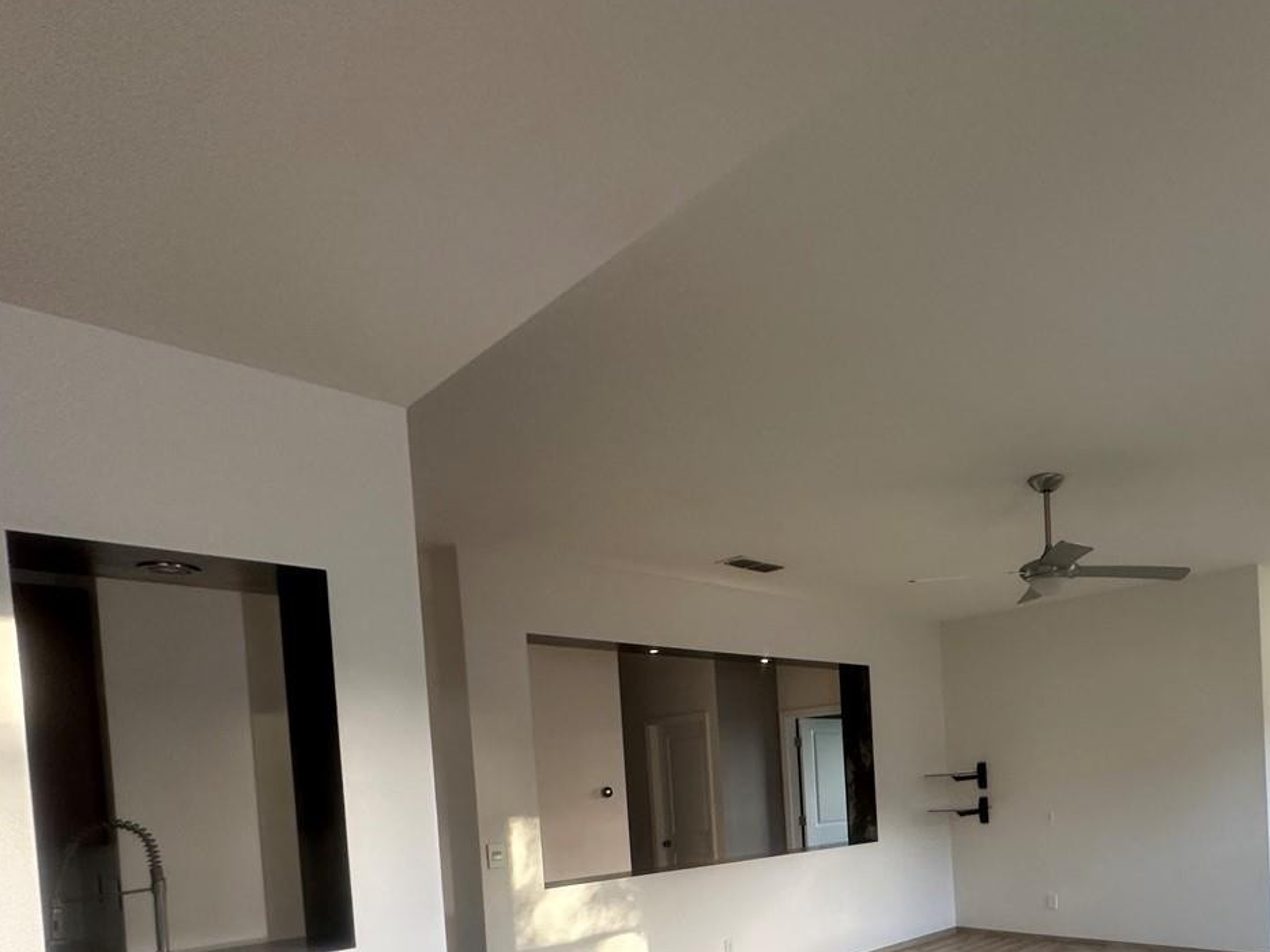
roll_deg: +2.5
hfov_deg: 67.2
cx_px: 949
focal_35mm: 24
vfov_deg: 52.0
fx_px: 881
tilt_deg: -1.5
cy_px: 804
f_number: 2.2
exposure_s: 1/120
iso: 250
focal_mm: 2.22
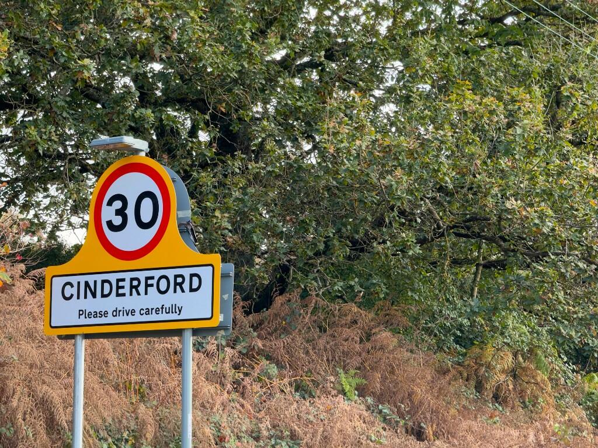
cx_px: 299
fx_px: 2073
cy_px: 224
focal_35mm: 120
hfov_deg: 16.4
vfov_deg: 12.3
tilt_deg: +8.2
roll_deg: +0.0
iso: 50
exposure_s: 1/104
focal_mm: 15.66
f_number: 2.8
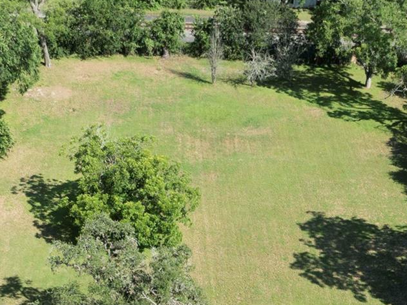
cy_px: 462
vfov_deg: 17.0
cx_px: 299
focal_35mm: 78
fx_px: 917
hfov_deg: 24.8
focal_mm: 12.29
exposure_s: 1/1000
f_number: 2.8
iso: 100
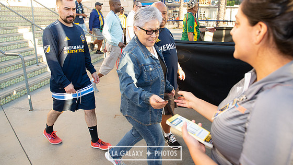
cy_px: 75
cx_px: 145
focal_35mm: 26
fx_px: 202
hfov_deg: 71.9
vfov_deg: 44.4
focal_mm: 24
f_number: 4.5
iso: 800
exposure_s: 1/400
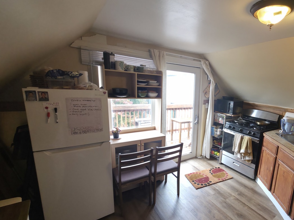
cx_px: 198
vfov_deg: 71.4
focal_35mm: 18
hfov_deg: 84.4
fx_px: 153
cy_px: 121
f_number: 1.9
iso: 100
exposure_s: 1/60
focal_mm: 2.2
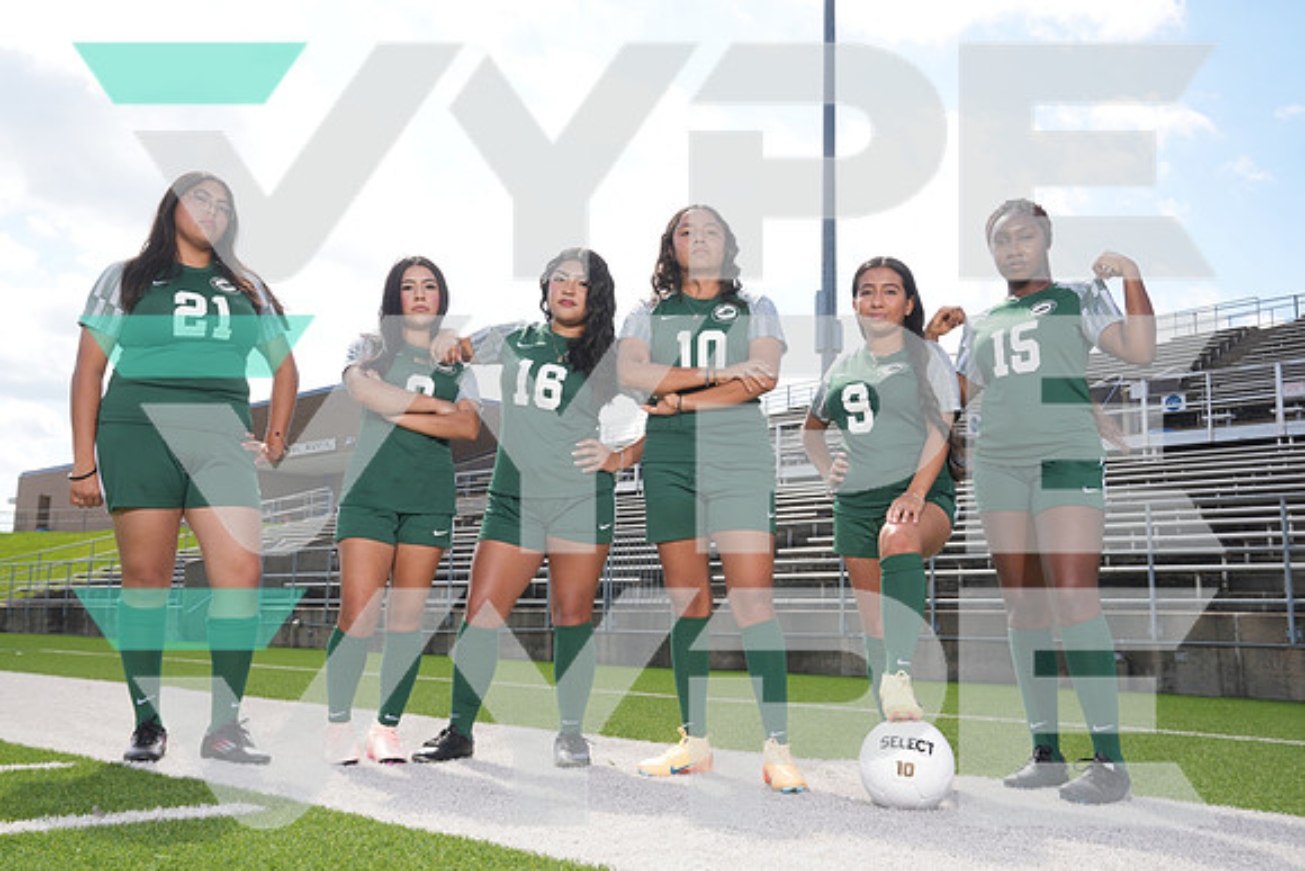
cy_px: 436
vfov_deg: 38.9
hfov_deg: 55.8
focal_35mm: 34
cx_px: 652
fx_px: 1233
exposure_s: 1/200
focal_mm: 34
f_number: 9
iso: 200
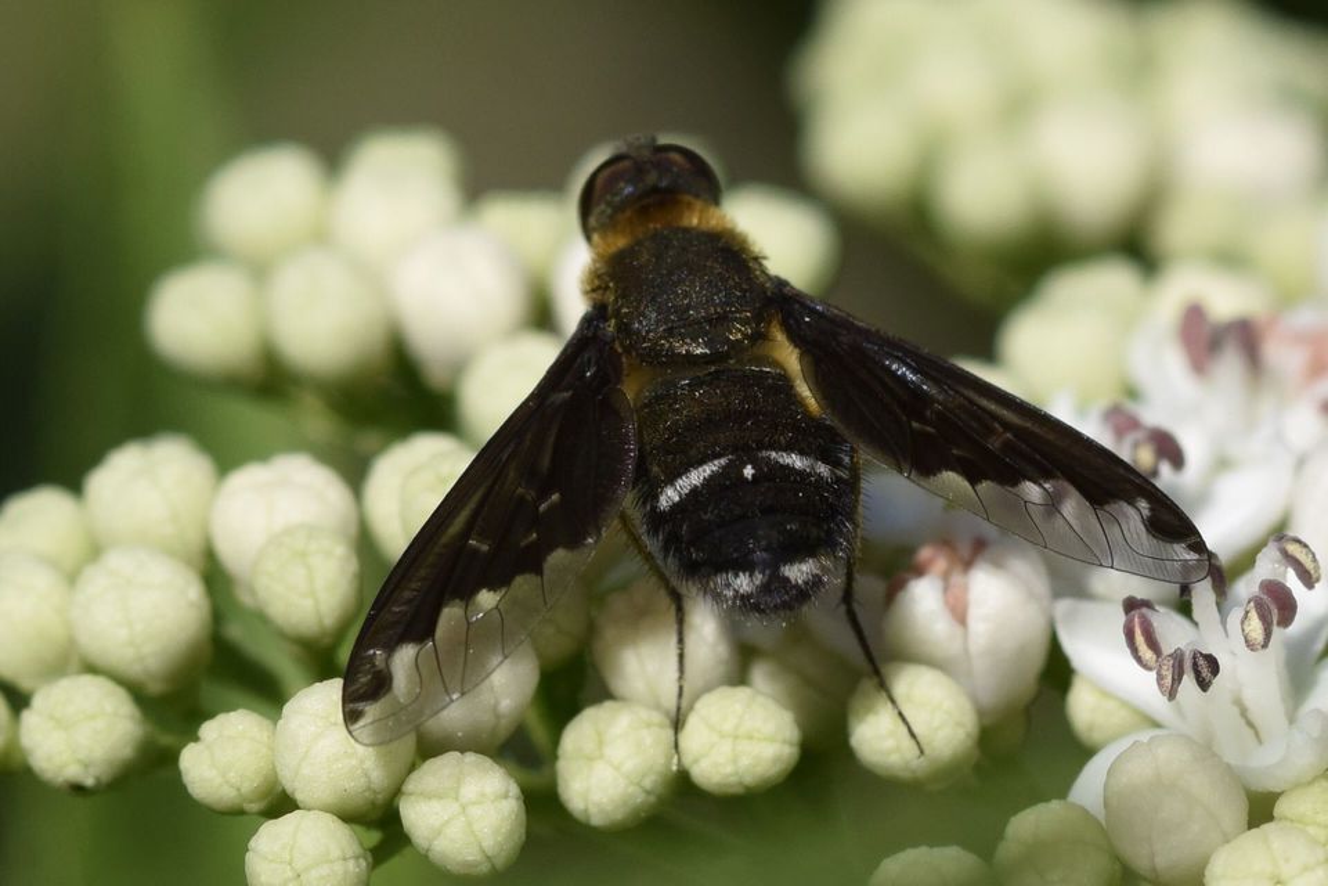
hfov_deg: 13.0
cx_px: 664
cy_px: 443
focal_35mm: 158
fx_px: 5810
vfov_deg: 8.7
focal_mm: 105
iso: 400
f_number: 7.1
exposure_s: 1/2000
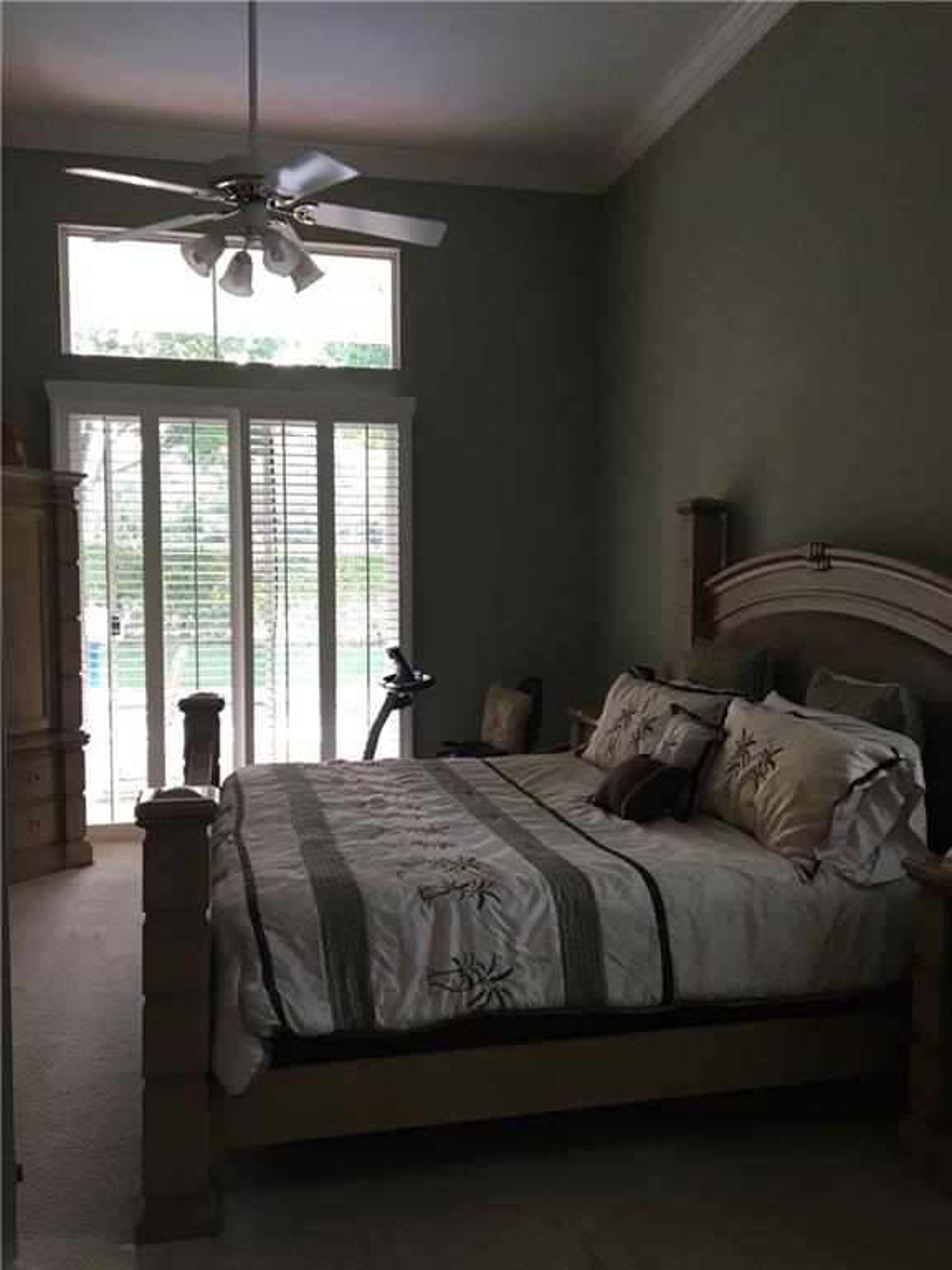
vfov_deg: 61.7
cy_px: 635
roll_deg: -0.1
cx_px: 476
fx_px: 1063
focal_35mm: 29
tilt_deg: -2.9
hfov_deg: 48.2
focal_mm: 4.15
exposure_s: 1/30
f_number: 2.2
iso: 64
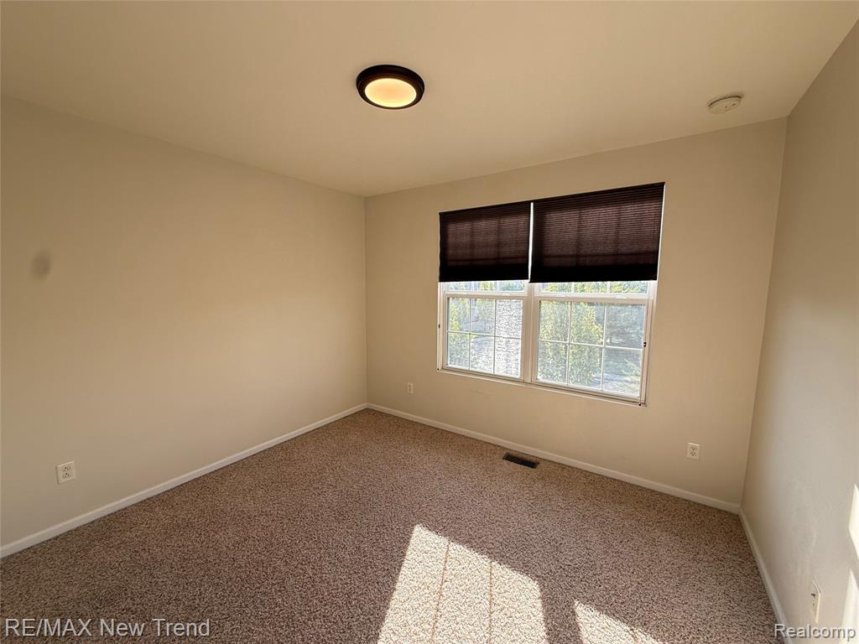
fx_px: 347
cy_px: 322
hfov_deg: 102.1
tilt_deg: -5.3
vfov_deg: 85.7
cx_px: 430
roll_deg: -0.5
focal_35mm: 14
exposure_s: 1/218
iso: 50
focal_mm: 2.22
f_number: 2.2
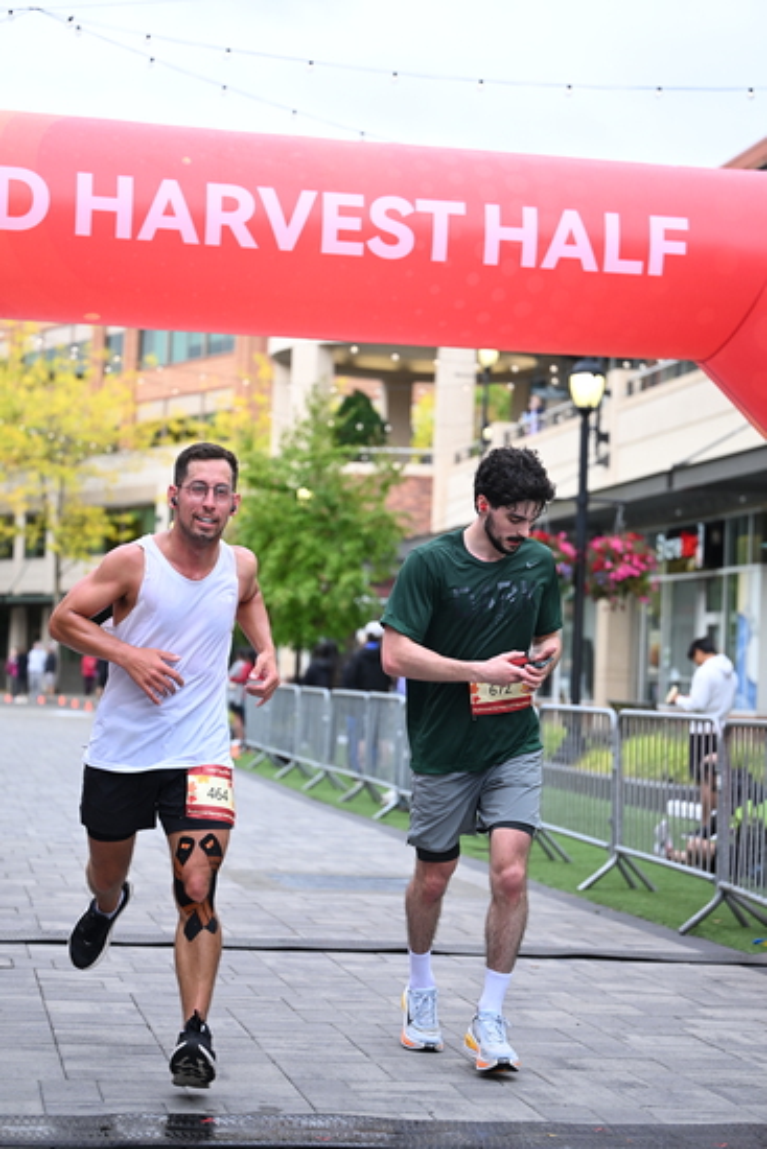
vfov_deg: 28.4
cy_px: 574
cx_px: 384
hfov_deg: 19.2
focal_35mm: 71
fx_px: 2267
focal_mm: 71
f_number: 2.8
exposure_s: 1/1600
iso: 1000
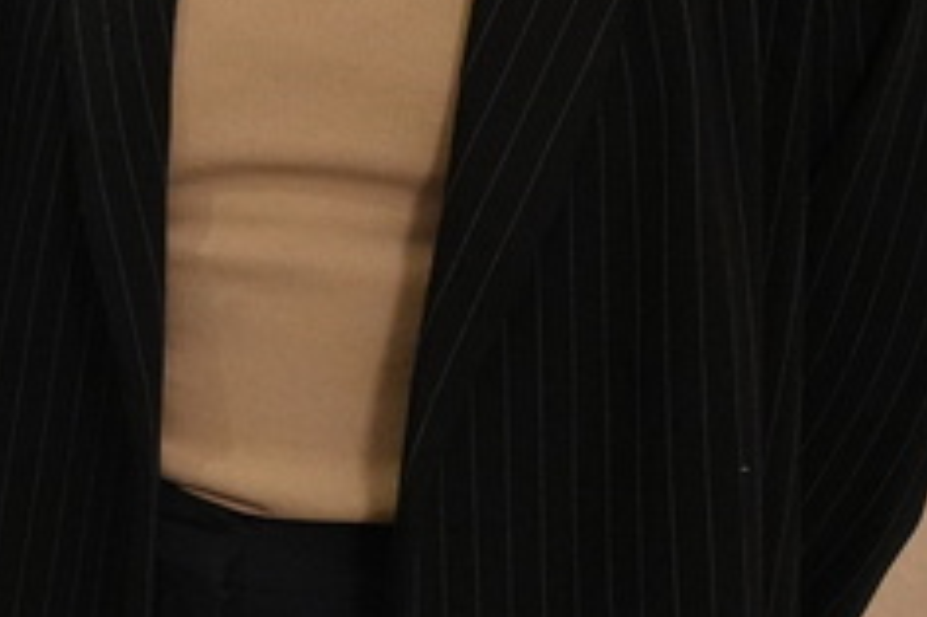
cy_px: 124
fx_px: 3769
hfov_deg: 12.3
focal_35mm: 146
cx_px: -947
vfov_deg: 9.3
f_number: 4
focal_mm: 30.1
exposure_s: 1/160
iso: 5000
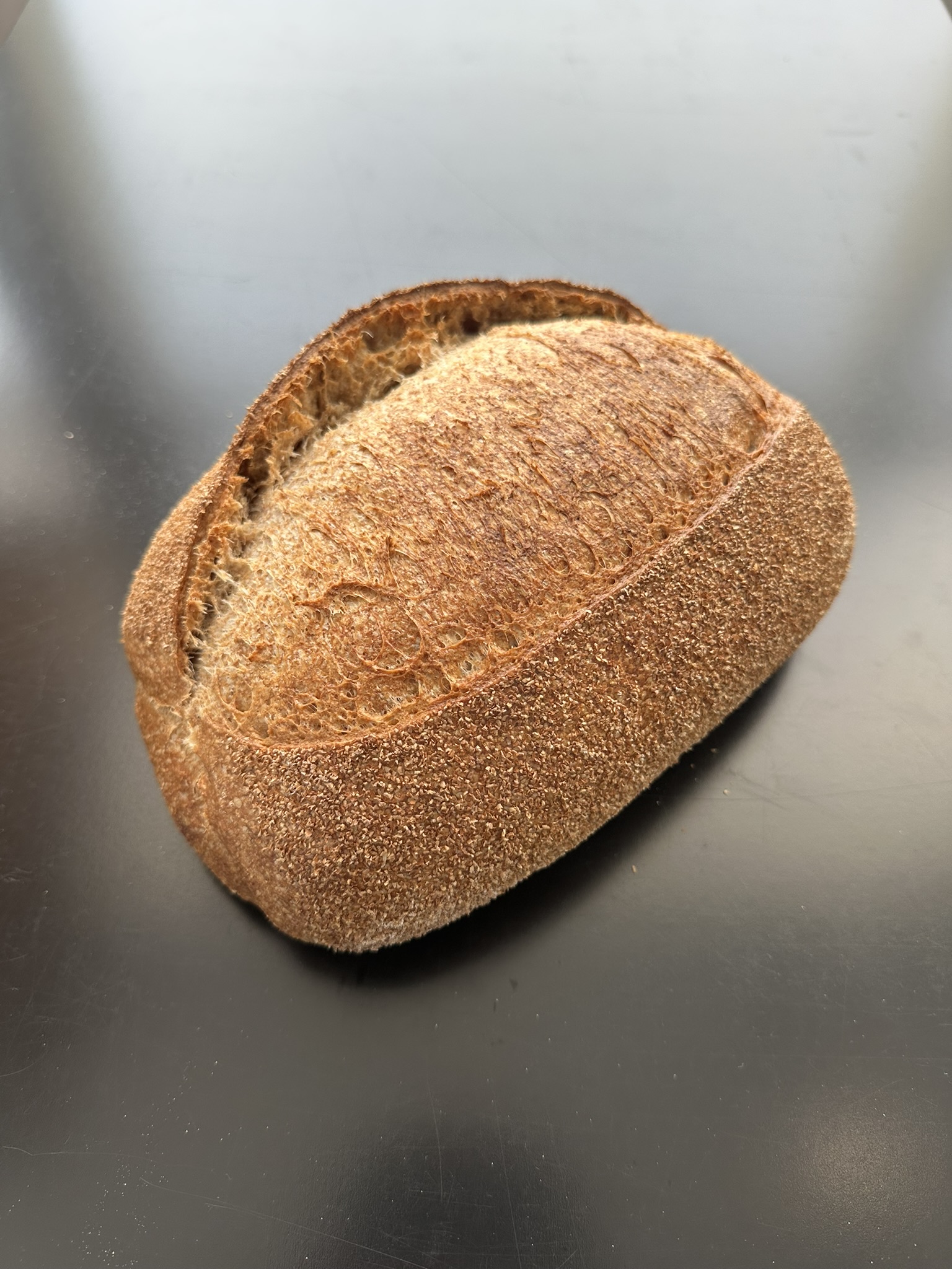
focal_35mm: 24
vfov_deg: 71.6
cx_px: 476
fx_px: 880
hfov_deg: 56.8
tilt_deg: -57.7
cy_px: 634
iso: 80
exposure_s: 1/120
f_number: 1.78
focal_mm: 6.86
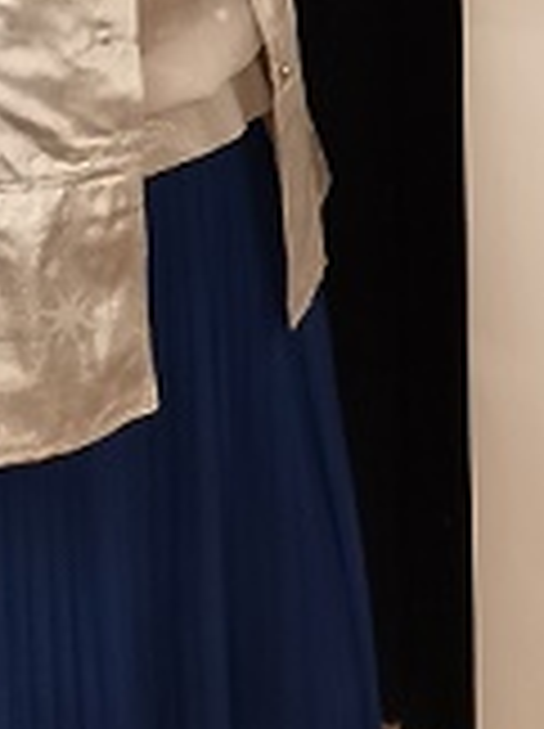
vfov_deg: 13.7
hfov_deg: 10.2
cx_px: 1070
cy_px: -374
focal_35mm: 135
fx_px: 2836
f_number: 1.8
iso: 320
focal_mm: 4.75
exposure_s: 1/50
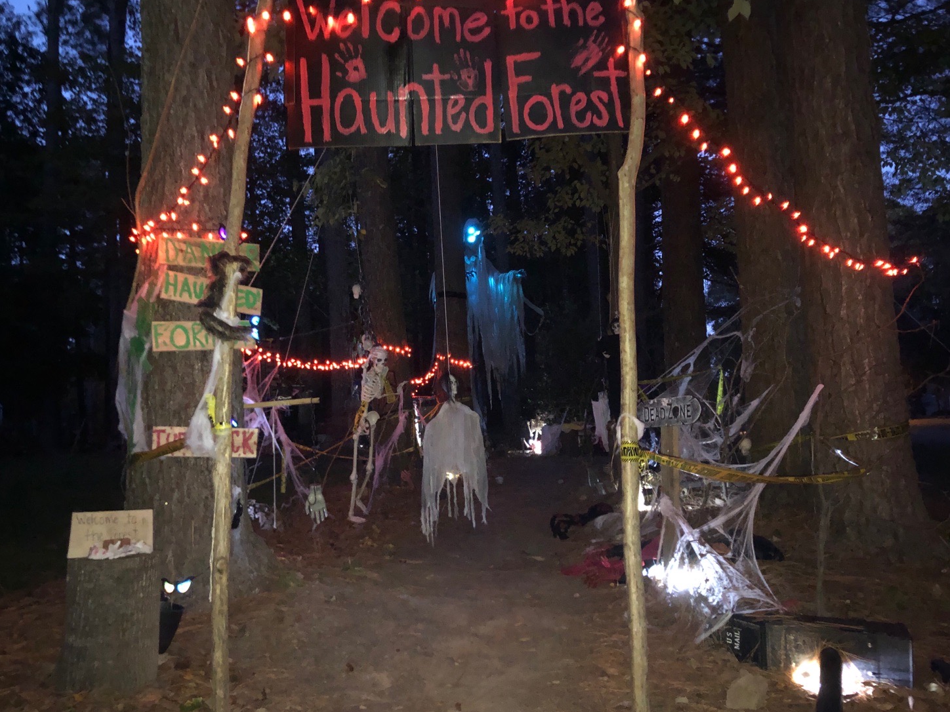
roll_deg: +4.0
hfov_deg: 61.6
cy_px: 354
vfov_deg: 48.2
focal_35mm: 29
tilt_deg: +10.4
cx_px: 460
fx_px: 796
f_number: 1.8
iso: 800
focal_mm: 3.99
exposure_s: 1/4
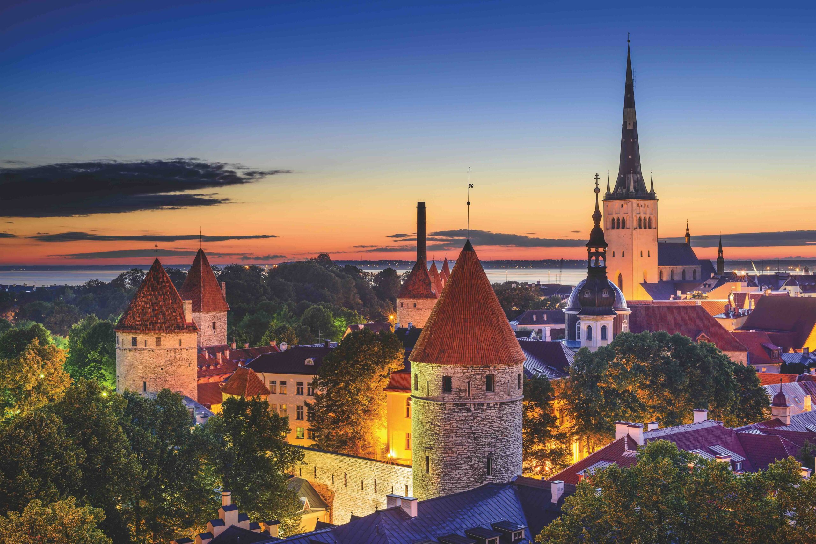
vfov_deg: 27.0
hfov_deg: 39.6
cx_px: 408
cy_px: 272
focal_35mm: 50
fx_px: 1133
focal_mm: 50
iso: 100
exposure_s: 30
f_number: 8
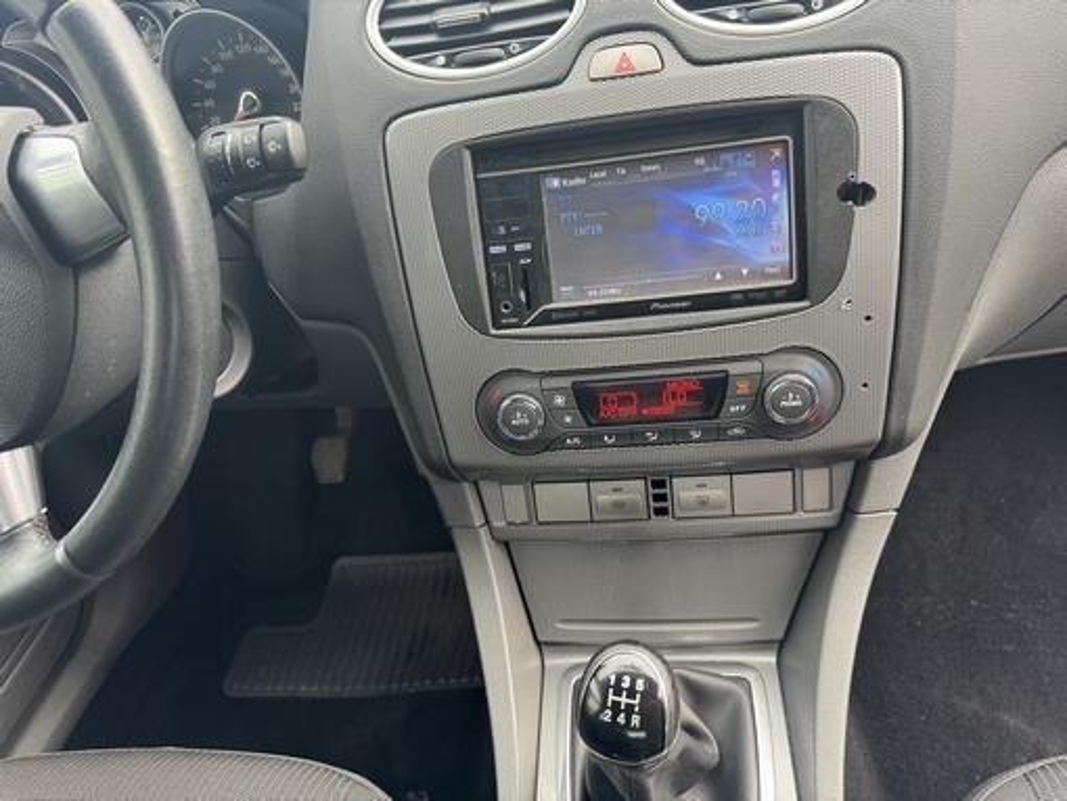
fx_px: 740
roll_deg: +11.5
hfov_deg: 71.6
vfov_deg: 56.9
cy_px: 400
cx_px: 534
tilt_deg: -34.6
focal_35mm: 24
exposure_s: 1/121
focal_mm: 6.76
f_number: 1.78
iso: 160
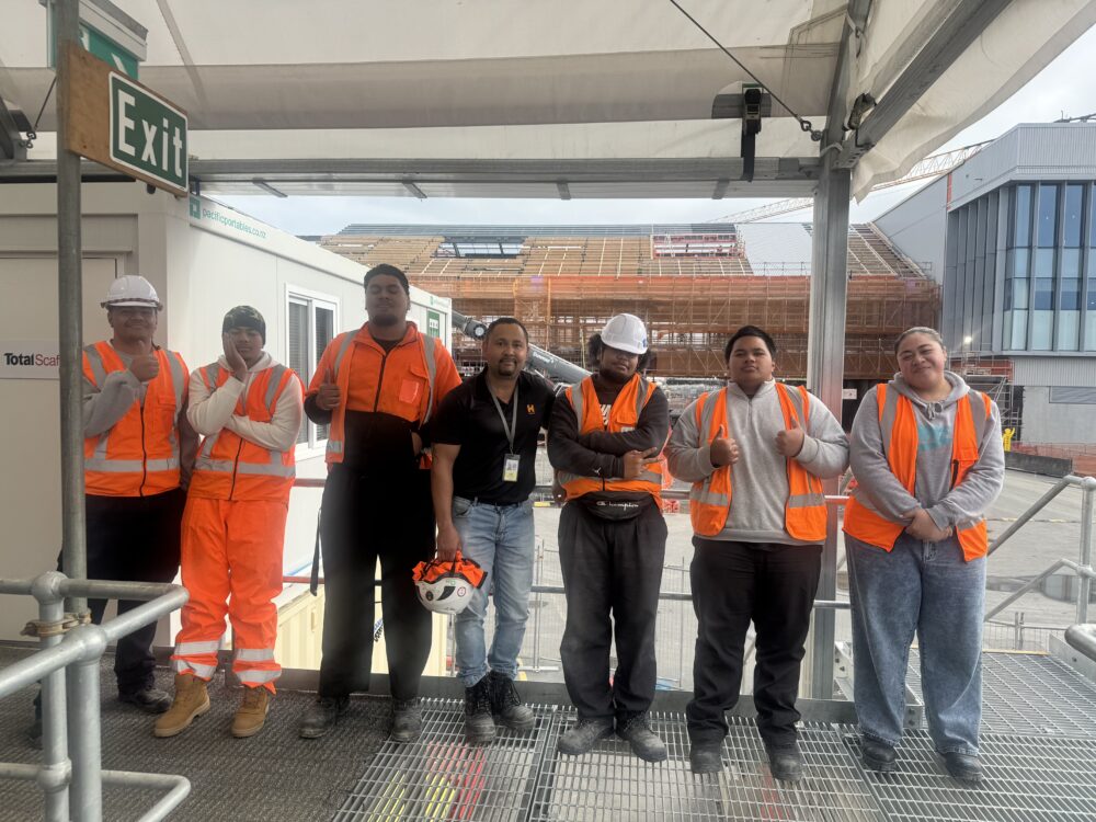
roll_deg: -0.5
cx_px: 548
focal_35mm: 24
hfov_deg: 71.6
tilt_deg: -1.0
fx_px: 760
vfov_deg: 56.8
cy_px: 411
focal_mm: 6.76
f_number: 1.78
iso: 80
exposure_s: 1/1112
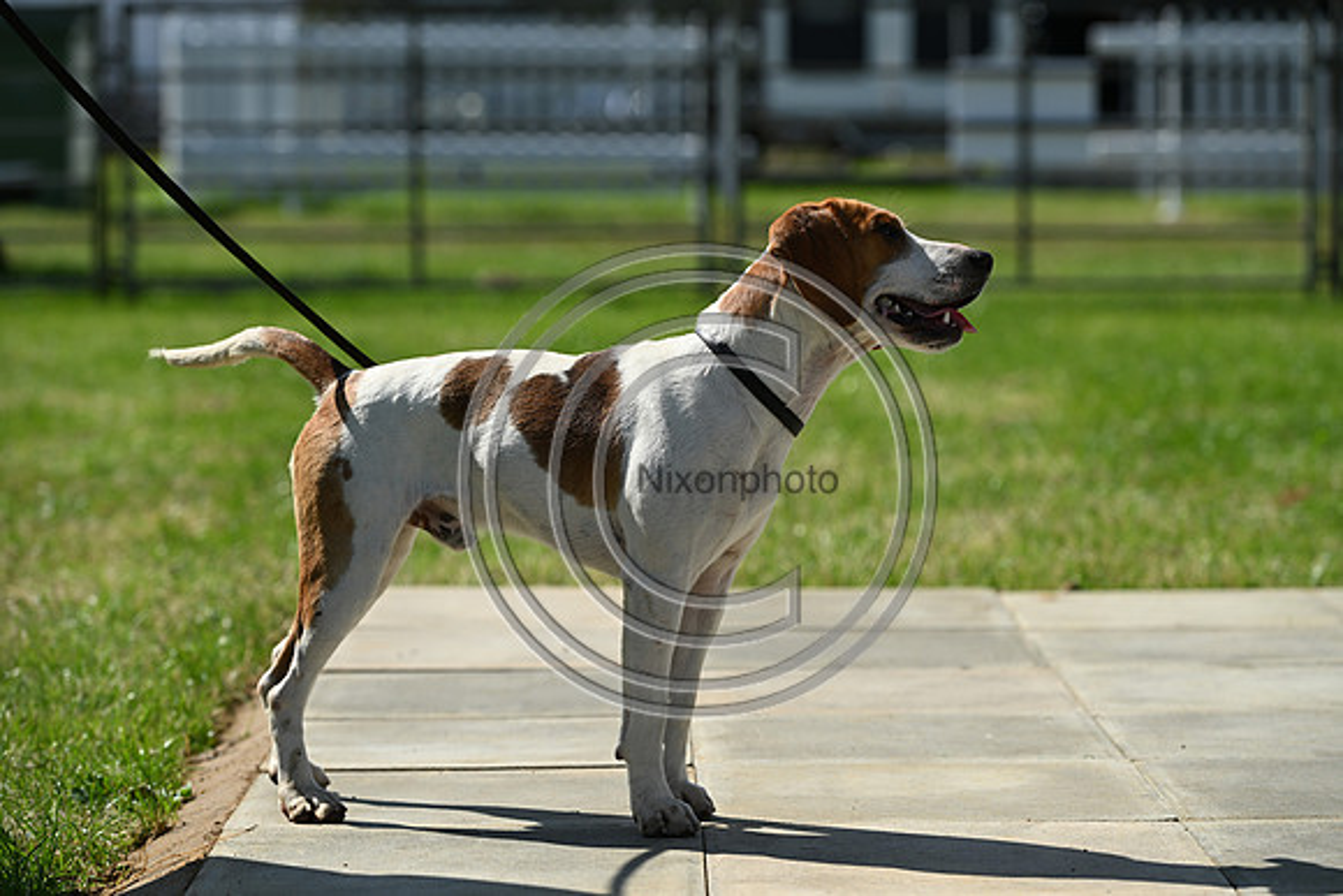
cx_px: 672
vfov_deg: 11.0
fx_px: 4664
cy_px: 448
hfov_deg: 16.4
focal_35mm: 125
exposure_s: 1/1250
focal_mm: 125
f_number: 4.5
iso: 125
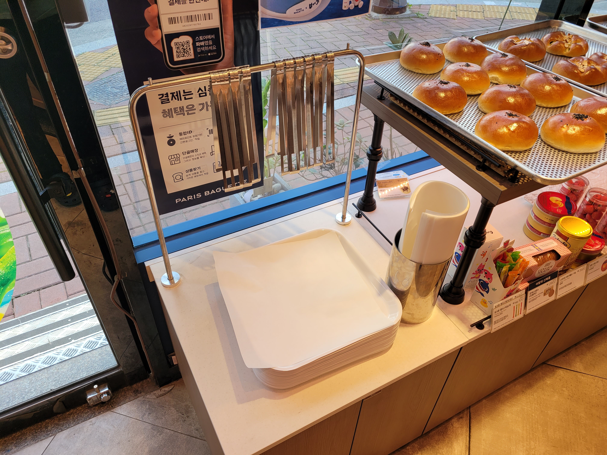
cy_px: 228
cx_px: 304
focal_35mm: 26
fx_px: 456
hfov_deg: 67.3
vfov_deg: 53.1
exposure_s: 1/225
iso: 40
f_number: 1.8
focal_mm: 5.4
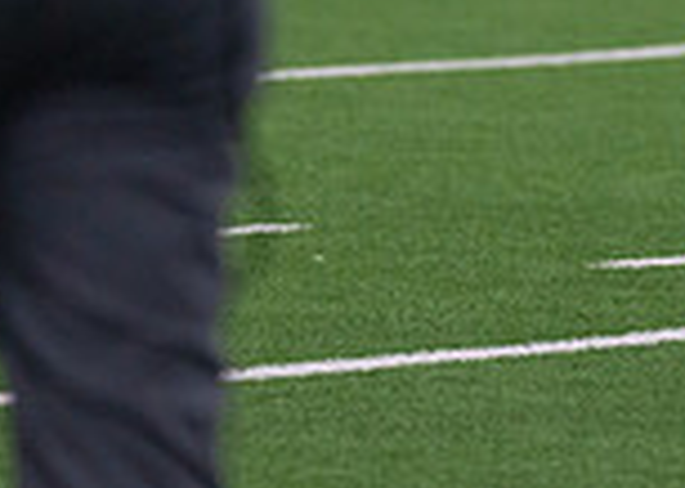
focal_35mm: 797
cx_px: 1012
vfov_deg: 1.8
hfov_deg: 2.5
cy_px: -416
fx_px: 15492
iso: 1600
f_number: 2.8
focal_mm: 200
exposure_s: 1/1000
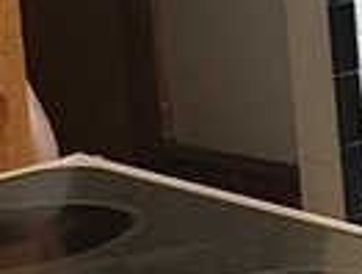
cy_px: -208
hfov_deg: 8.3
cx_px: 1216
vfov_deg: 7.7
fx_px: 1961
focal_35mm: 187
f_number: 1.78
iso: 200
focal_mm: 6.86
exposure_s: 1/120
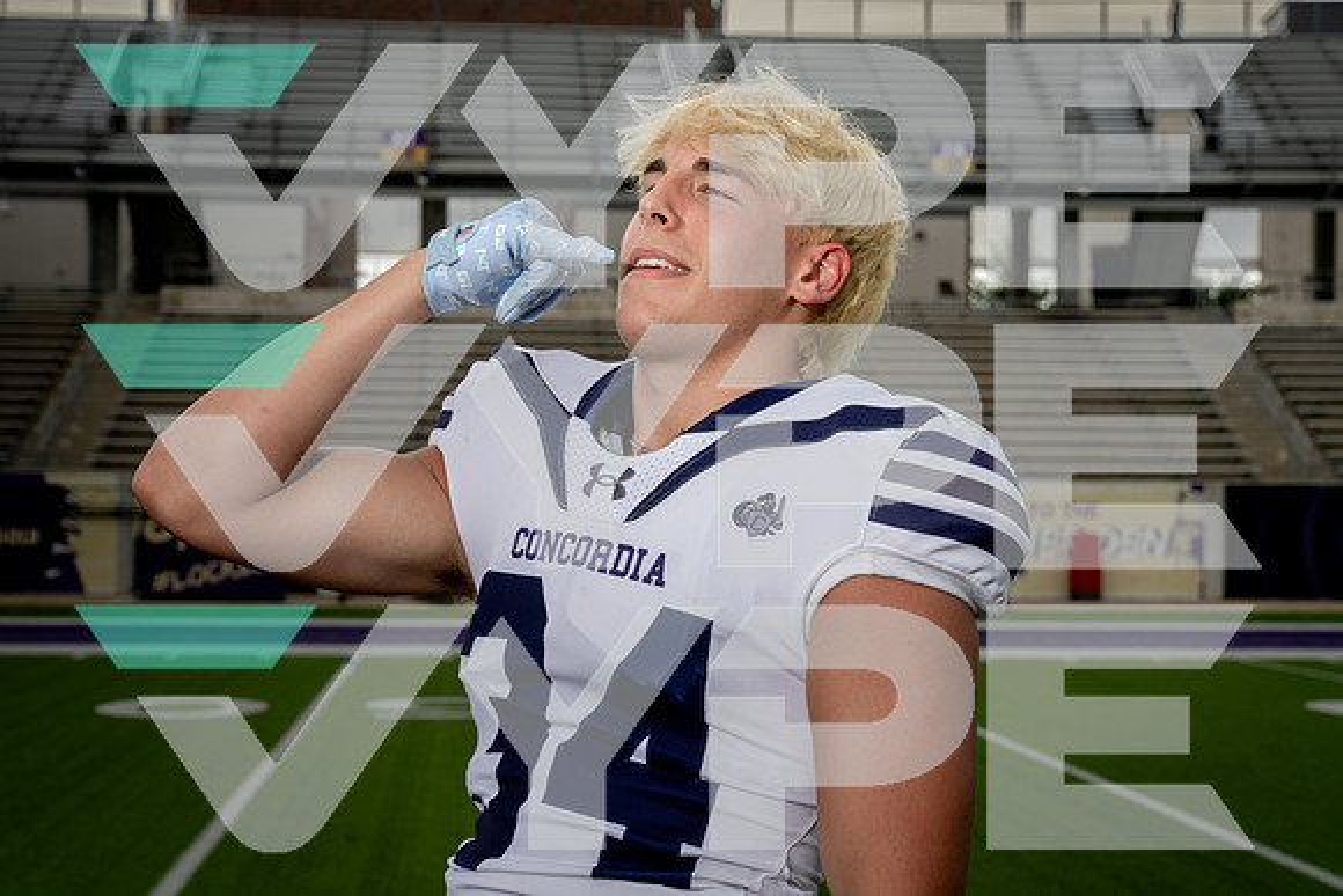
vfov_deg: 20.0
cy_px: 448
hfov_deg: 29.6
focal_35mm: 68
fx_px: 2537
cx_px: 672
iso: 250
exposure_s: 1/250
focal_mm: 68
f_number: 8
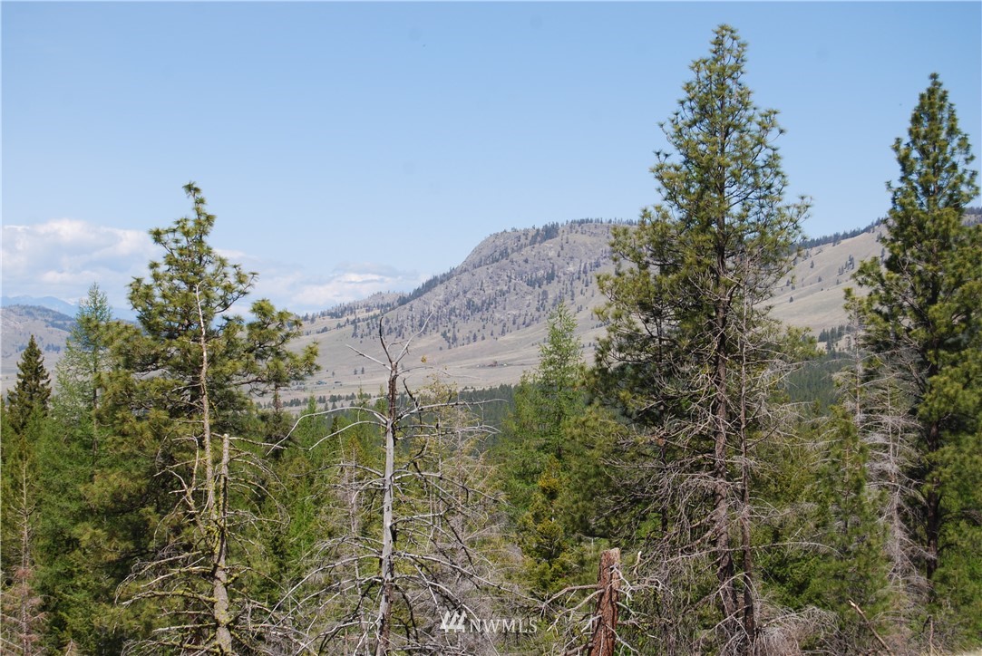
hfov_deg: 24.6
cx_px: 491
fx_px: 2252
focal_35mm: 82
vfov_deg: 16.6
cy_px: 328
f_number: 8
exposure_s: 1/250
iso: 100
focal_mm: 55
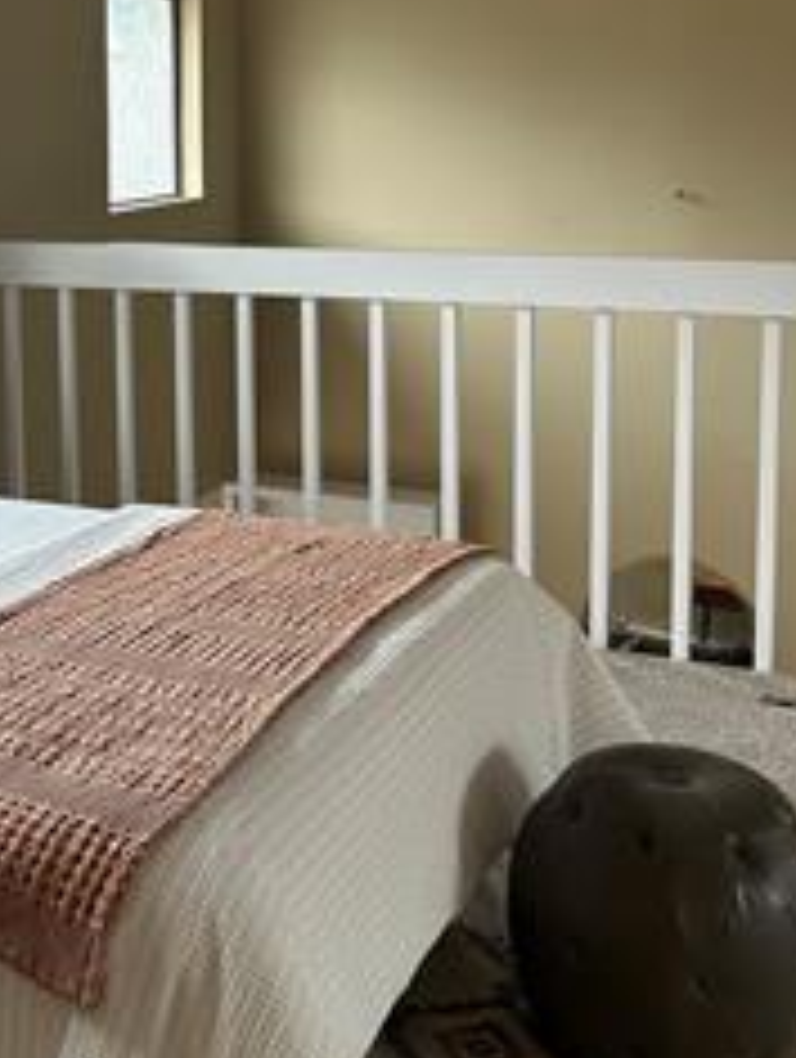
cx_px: 54
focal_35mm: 53
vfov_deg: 35.5
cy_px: 288
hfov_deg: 26.5
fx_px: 1621
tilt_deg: -7.2
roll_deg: +0.4
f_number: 1.5
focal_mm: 5.7
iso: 100
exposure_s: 1/120
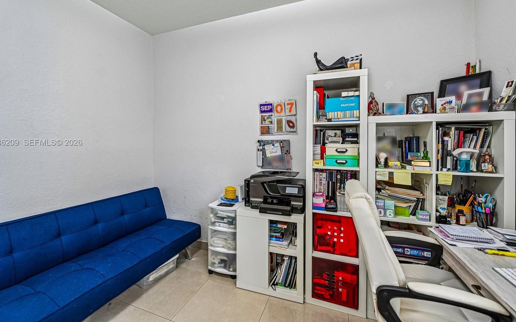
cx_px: 247
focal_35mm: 15
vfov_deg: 74.5
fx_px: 211
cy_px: 143
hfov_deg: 101.4
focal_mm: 14
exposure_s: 1/13
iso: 250
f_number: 4
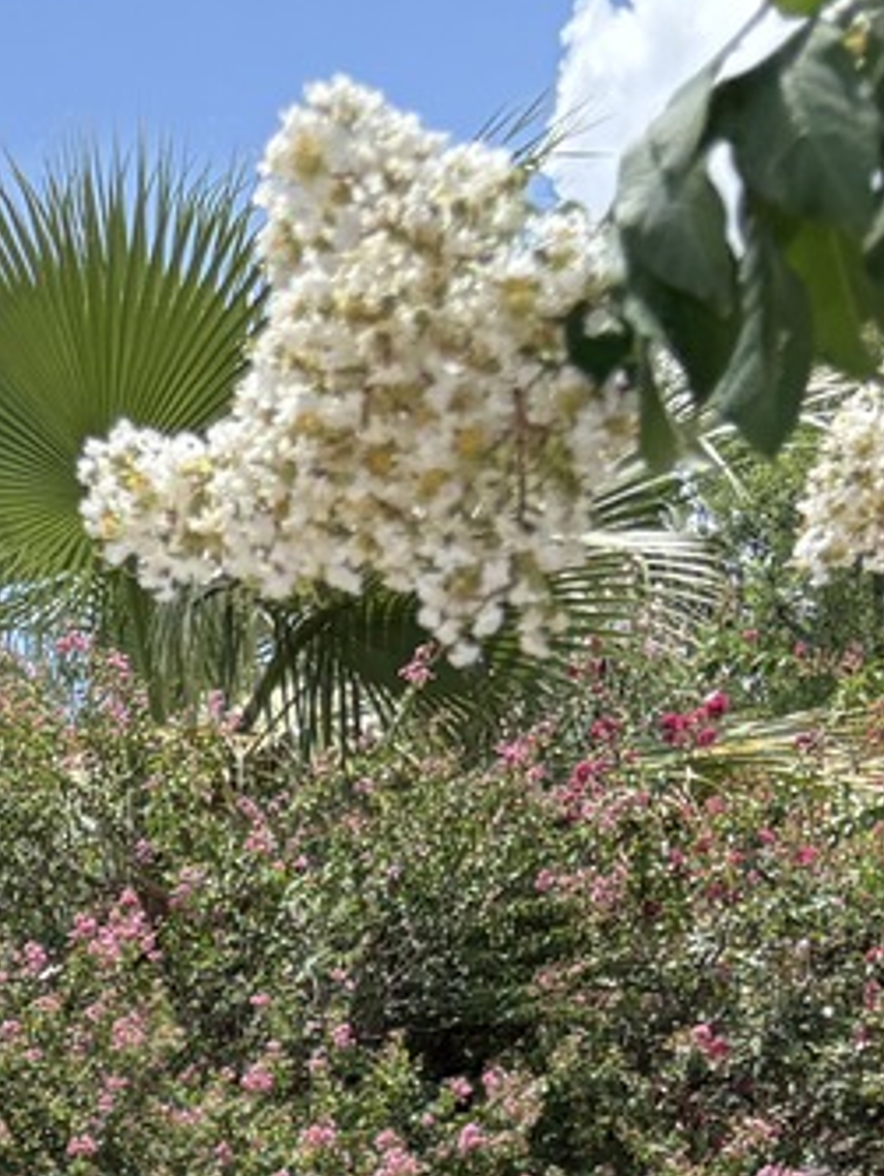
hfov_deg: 11.6
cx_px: -993
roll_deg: +2.1
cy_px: 1679
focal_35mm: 112
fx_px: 3809
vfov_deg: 16.3
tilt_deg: -0.8
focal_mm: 5.96
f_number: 1.6
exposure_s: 1/2451
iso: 50
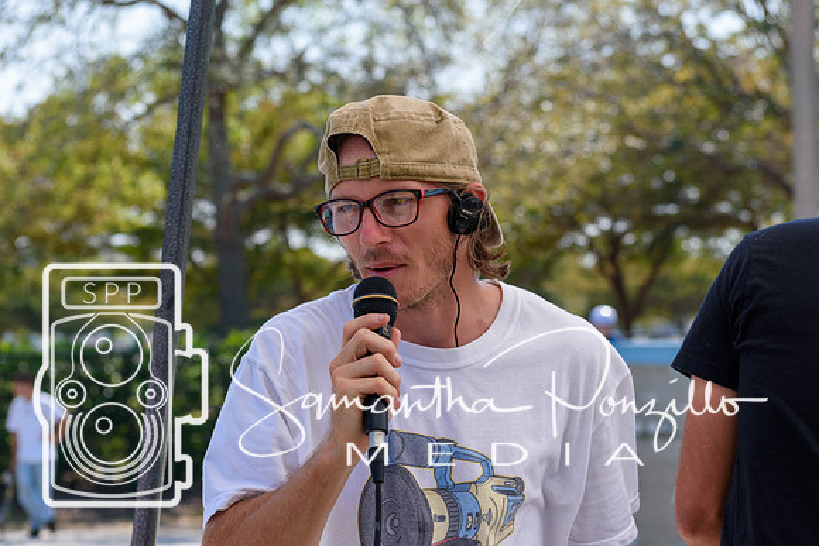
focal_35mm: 128
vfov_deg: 10.8
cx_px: 410
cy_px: 273
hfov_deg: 16.1
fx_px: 2901
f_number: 6.3
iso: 200
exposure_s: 1/640
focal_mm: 85
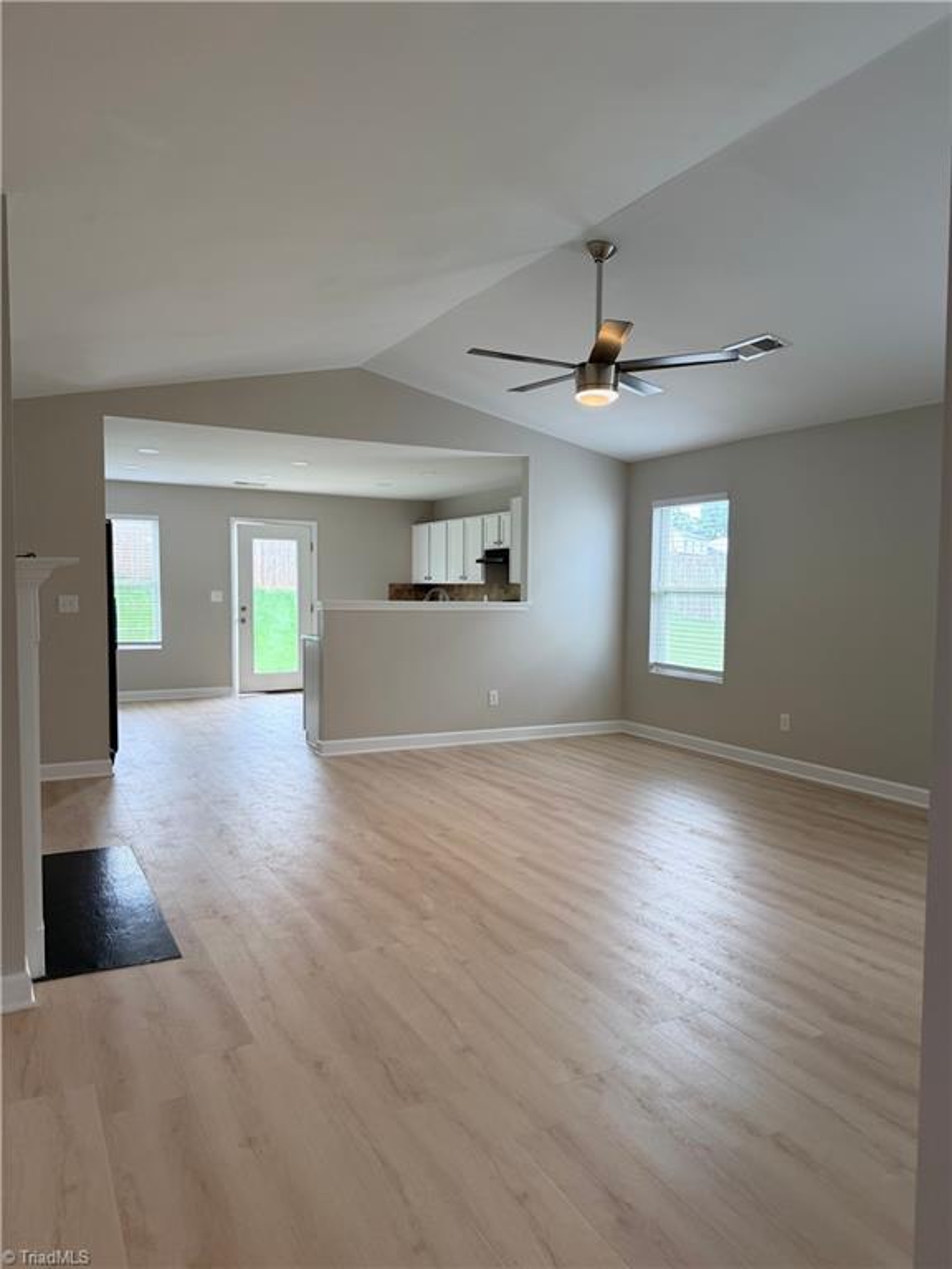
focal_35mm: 24
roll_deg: +0.0
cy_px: 634
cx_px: 476
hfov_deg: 56.8
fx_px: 880
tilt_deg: -3.4
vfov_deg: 71.6
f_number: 1.78
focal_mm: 6.76
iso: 125
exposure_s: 1/208
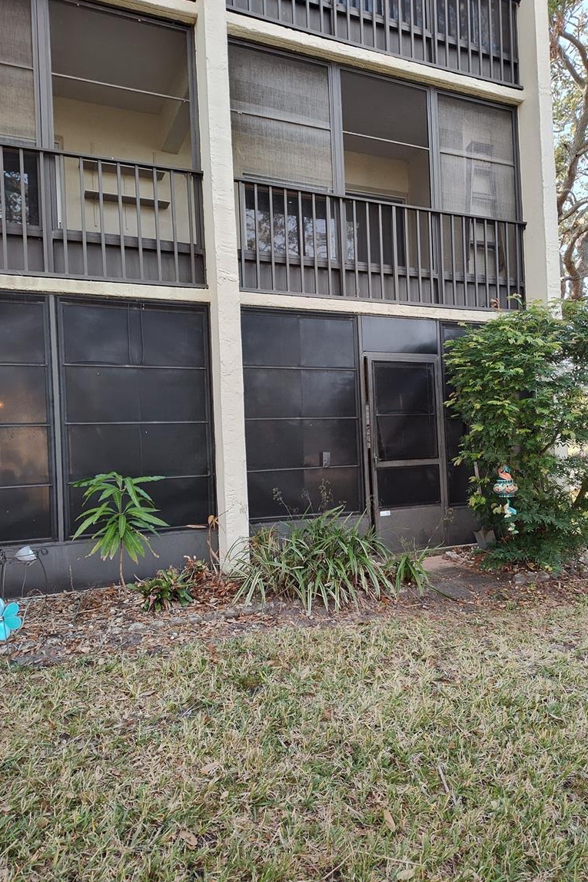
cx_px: 312
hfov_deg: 51.2
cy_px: 444
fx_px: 613
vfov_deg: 71.5
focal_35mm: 25
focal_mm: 5.56
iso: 100
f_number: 1.88
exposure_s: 1/310
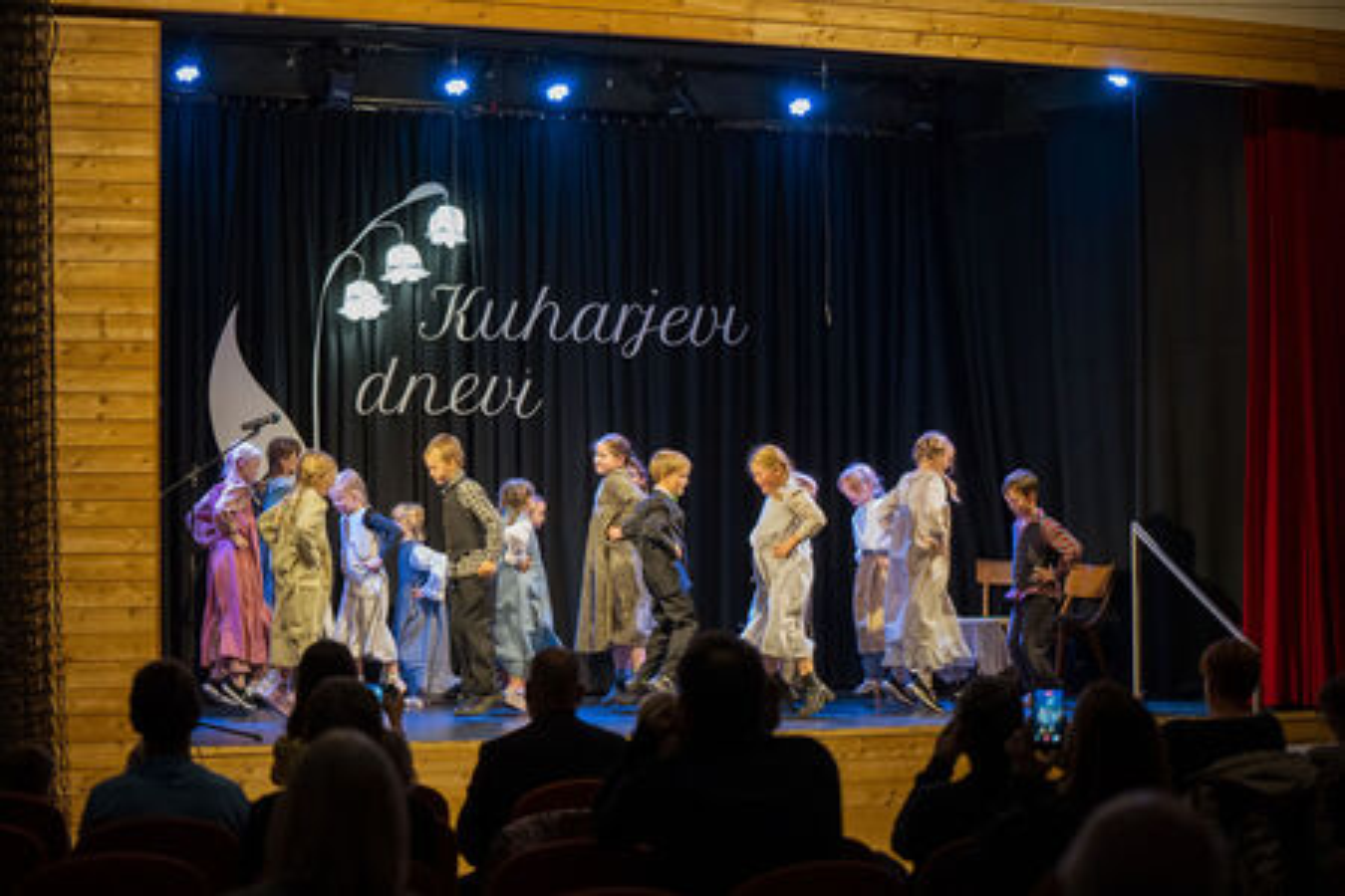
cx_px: 672
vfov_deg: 18.4
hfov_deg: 27.3
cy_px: 448
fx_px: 2766
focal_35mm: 74
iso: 3200
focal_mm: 70
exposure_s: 1/250
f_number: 2.8
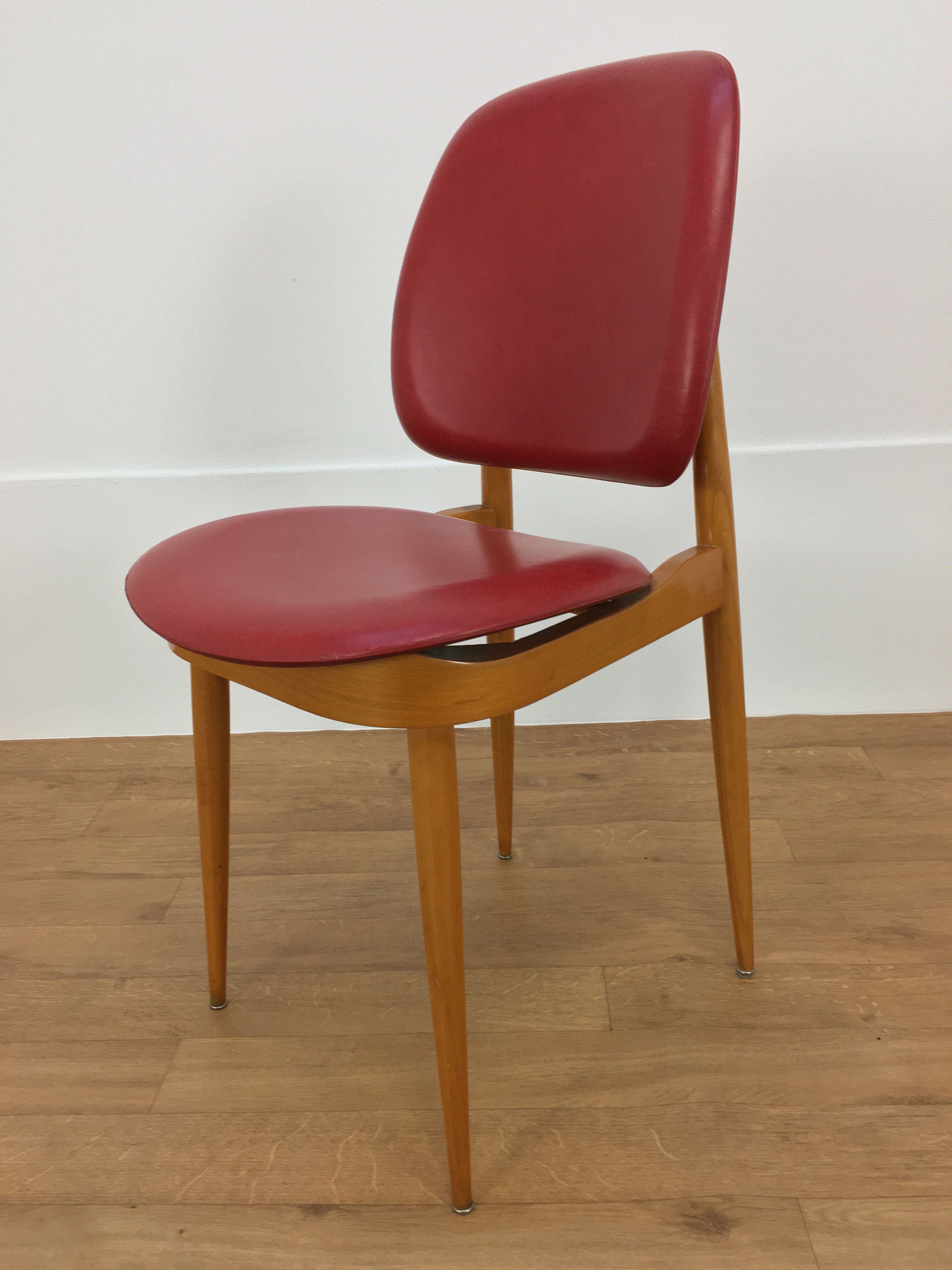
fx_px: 1063
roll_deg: +2.4
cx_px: 476
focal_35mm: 29
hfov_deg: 48.2
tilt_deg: -18.2
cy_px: 635
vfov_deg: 61.7
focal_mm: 4.15
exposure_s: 1/33
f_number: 2.2
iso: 50
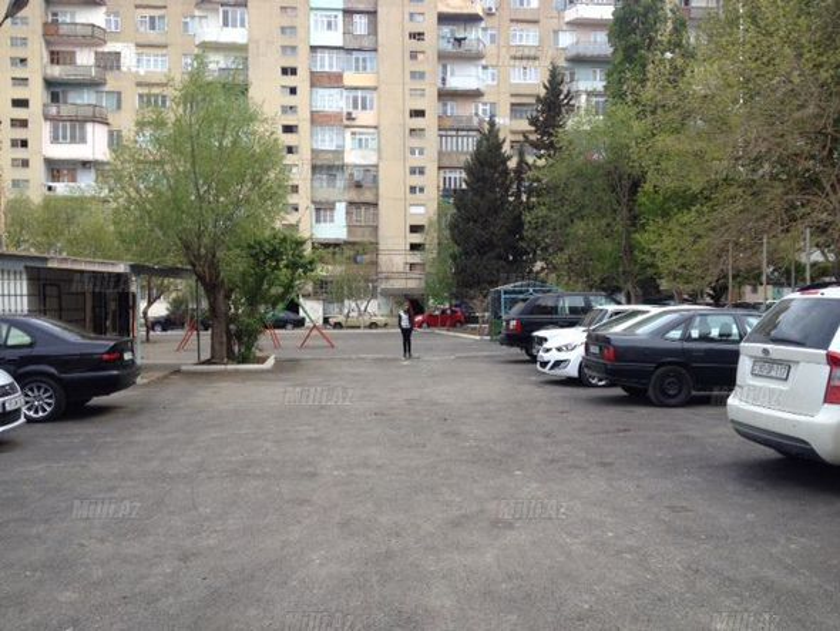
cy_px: 316
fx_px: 850
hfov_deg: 52.6
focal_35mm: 35
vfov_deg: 40.7
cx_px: 420
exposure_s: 1/386
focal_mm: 4.28
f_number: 2.4
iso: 50
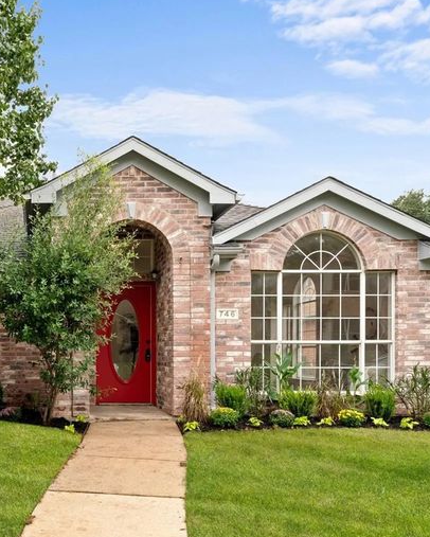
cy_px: 346
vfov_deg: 48.7
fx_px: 584
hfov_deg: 37.4
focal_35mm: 37
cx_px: 34
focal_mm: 19.4
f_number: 9
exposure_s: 1/40
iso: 640
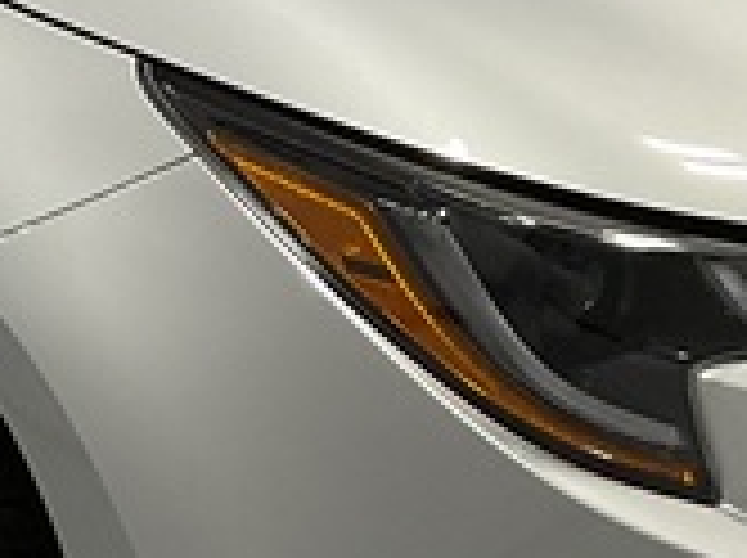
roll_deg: -3.2
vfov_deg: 8.8
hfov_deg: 11.3
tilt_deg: -18.2
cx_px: -364
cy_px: 117
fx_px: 3620
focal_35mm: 168
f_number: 1.8
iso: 40
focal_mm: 3
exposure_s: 1/60
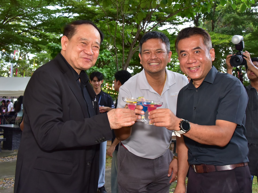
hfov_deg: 48.9
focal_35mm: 38
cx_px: 139
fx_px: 283
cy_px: 96
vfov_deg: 37.7
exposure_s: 1/200
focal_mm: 35
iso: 1600
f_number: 5.6
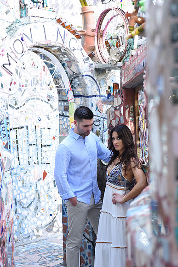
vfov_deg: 23.9
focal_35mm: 85
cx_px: 89
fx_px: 630
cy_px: 134
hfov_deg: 16.1
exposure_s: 1/100
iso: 320
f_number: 4
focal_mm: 85
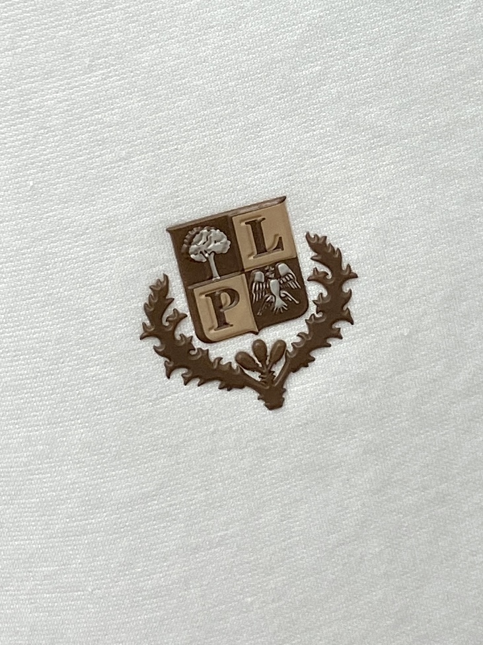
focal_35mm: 26
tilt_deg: -15.3
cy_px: 322
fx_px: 484
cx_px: 242
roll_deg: +10.5
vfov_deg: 67.3
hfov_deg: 53.1
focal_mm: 4.25
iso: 50
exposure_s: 1/122
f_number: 1.8
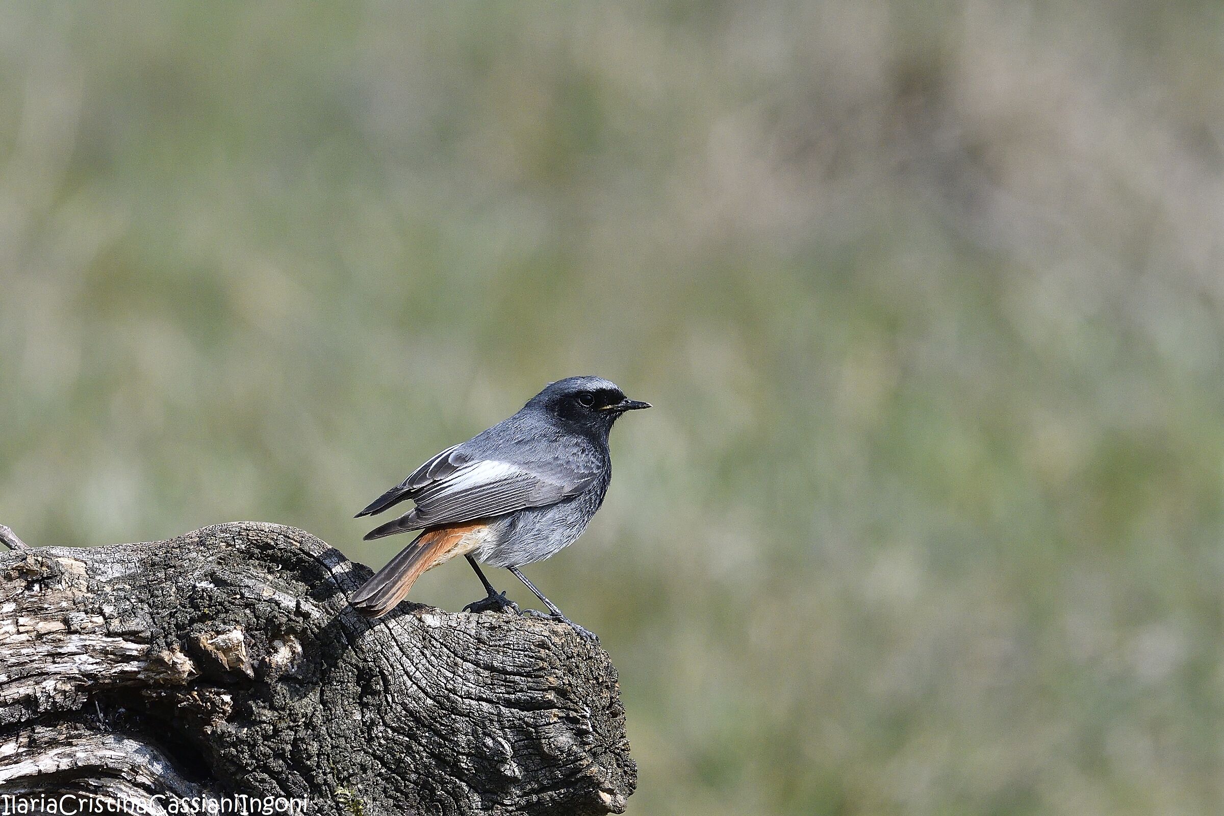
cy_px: 408
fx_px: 27198
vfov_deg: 1.7
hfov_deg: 2.6
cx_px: 612
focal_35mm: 800
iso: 800
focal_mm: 400
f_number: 8
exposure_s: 1/2000
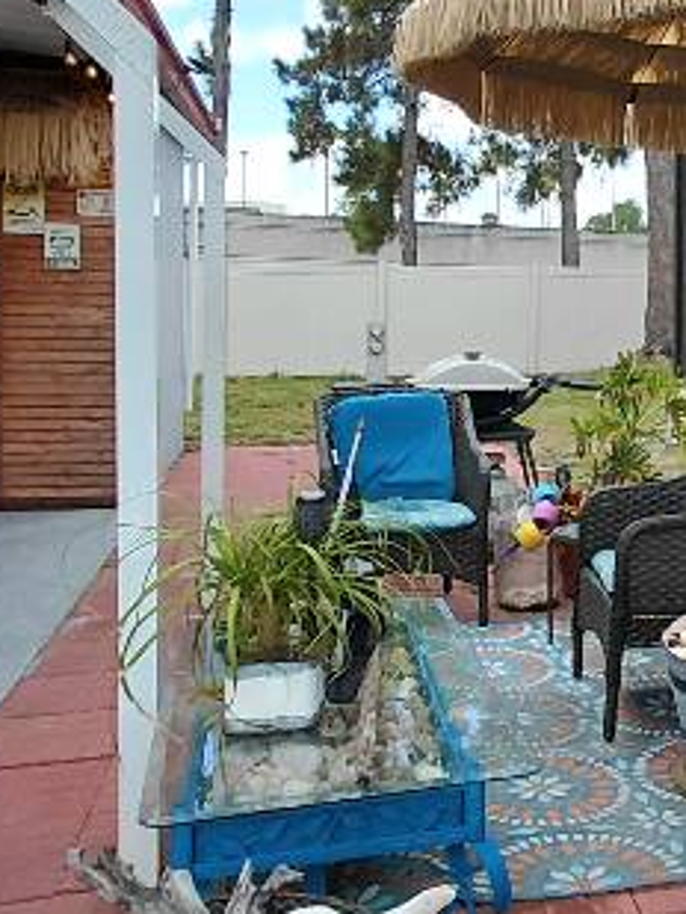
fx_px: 1162
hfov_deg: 30.5
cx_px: 692
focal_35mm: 44
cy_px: 327
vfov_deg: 42.5
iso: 40
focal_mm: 1.64
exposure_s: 1/714
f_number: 2.2
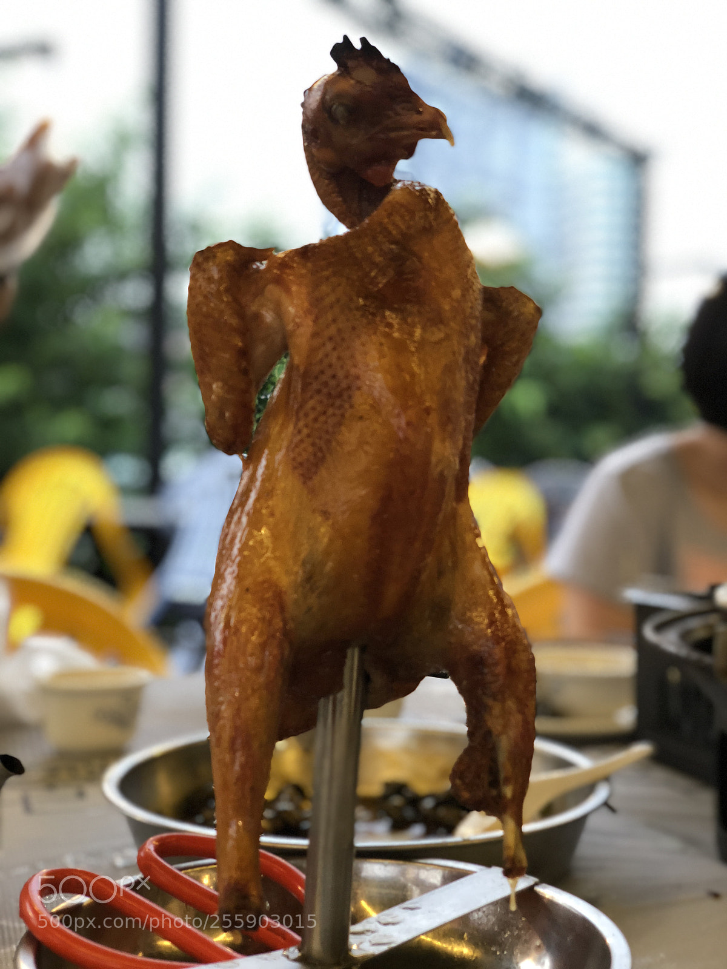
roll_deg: -0.4
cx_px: 364
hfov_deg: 28.0
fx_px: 1456
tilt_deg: -1.2
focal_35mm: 52
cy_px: 484
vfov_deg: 36.8
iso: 125
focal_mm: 6
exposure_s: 1/33
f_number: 2.4
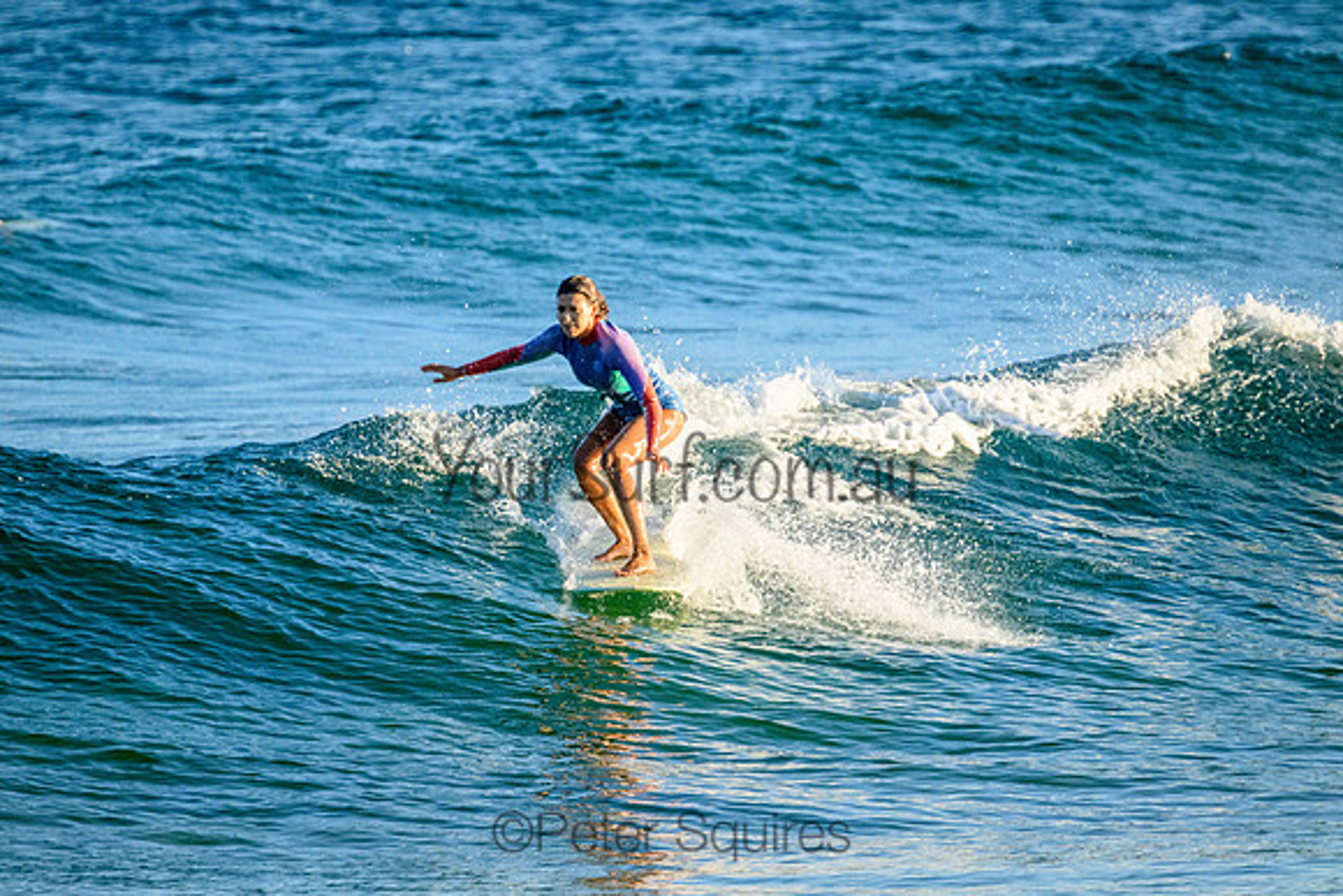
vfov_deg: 1.7
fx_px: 29850
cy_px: 448
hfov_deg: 2.6
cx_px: 672
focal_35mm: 800
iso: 2800
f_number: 11
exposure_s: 1/2000
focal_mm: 800
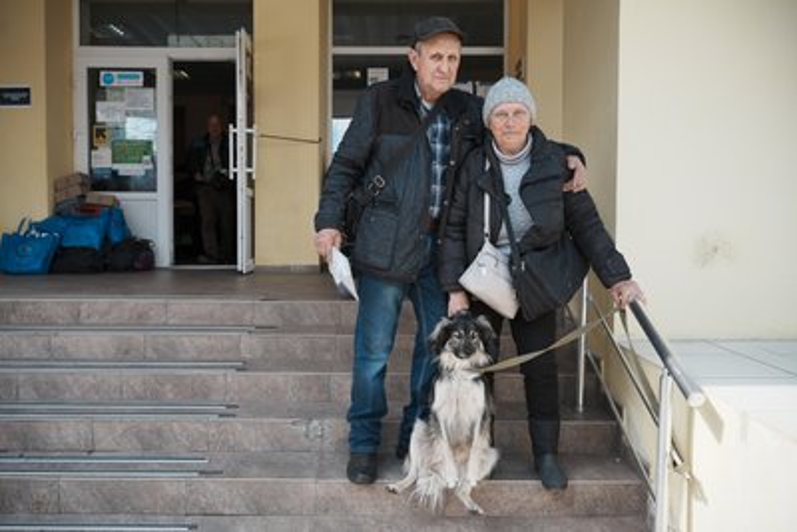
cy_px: 266
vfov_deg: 46.4
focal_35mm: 28
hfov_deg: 65.5
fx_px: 620
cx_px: 398
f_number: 3.5
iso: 200
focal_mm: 28
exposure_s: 1/1000
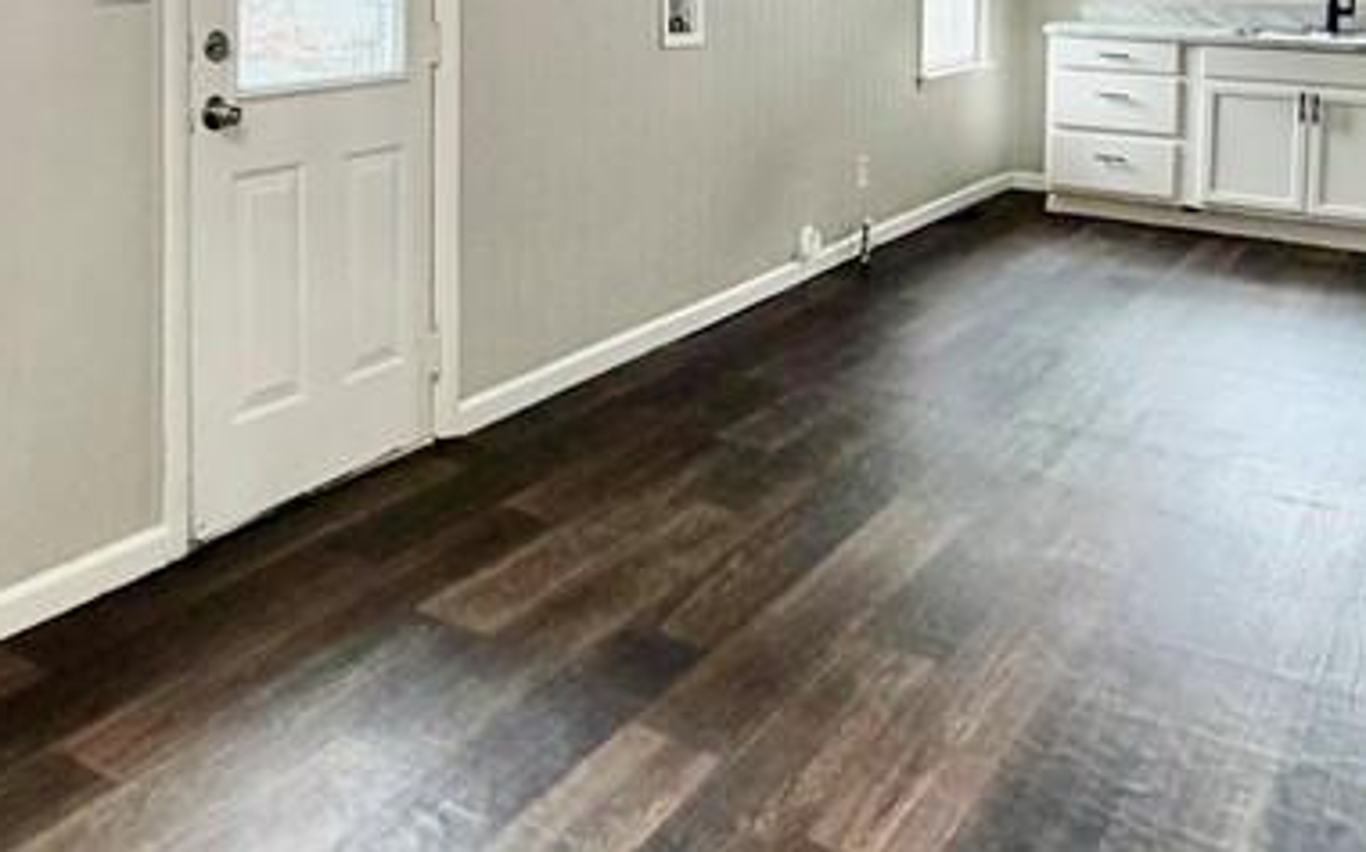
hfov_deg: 49.0
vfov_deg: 29.7
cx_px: 554
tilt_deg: -1.4
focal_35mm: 40
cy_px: -7
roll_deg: -0.8
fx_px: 1488
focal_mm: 2.22
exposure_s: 1/120
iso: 160
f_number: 2.2
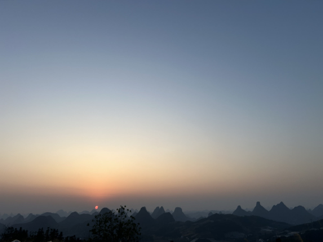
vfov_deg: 53.1
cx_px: 162
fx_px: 243
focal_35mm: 26
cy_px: 121
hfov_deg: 67.3
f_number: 1.5
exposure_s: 1/1100
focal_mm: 5.7
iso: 50
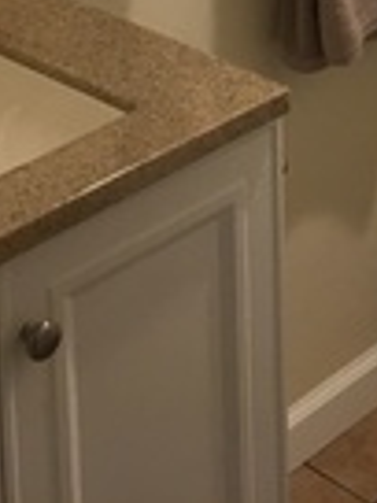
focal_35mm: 107
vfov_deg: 15.6
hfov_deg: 13.5
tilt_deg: -8.3
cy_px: -414
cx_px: 453
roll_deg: +0.2
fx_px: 1554
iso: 80
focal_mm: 4.15
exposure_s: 1/30
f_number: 2.2
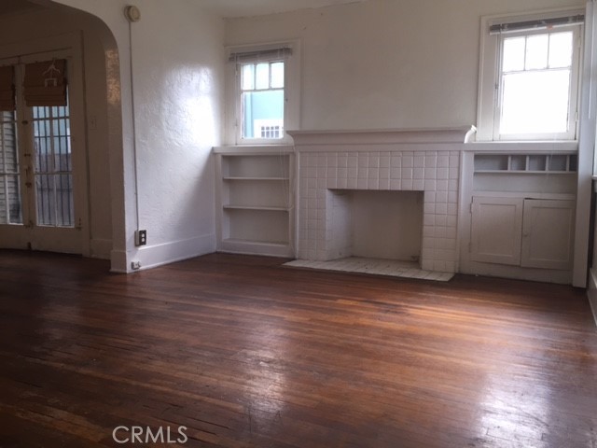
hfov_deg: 61.7
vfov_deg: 48.2
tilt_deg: -5.6
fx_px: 500
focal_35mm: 29
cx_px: 298
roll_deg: +0.2
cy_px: 224
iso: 64
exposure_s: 1/120
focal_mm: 4.15
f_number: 2.2
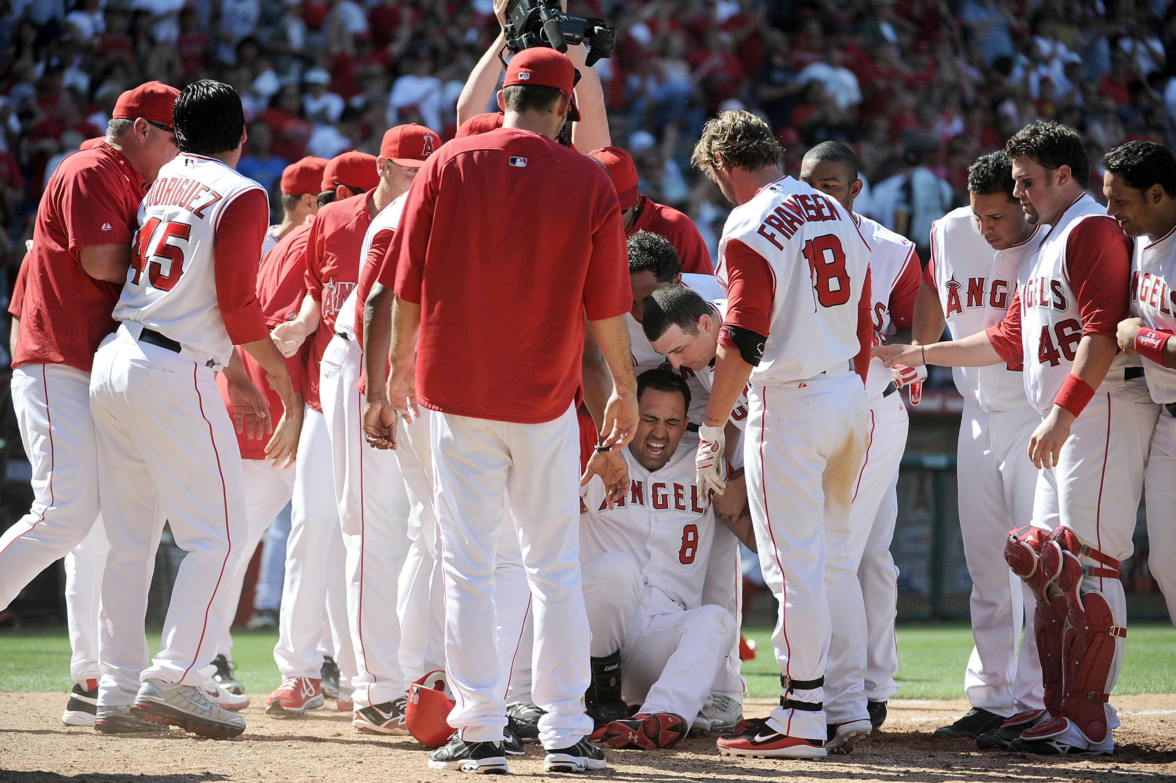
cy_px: 392
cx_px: 588
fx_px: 6531
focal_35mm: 200
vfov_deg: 6.9
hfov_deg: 10.3
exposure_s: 1/1600
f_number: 4
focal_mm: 200
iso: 500
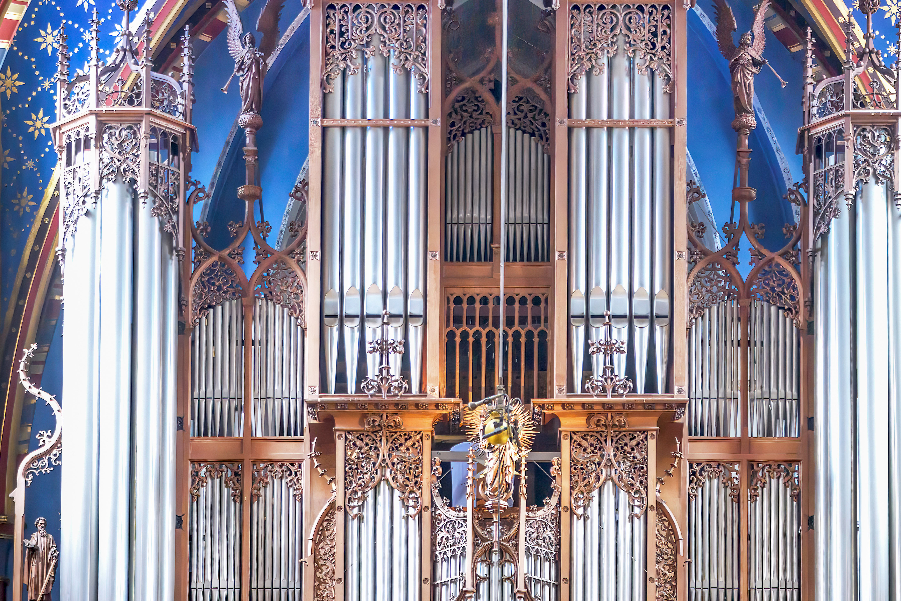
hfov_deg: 15.5
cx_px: 505
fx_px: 3304
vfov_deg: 10.4
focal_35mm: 132
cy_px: 397
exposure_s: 1/13
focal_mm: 70
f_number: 6.3
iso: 1250
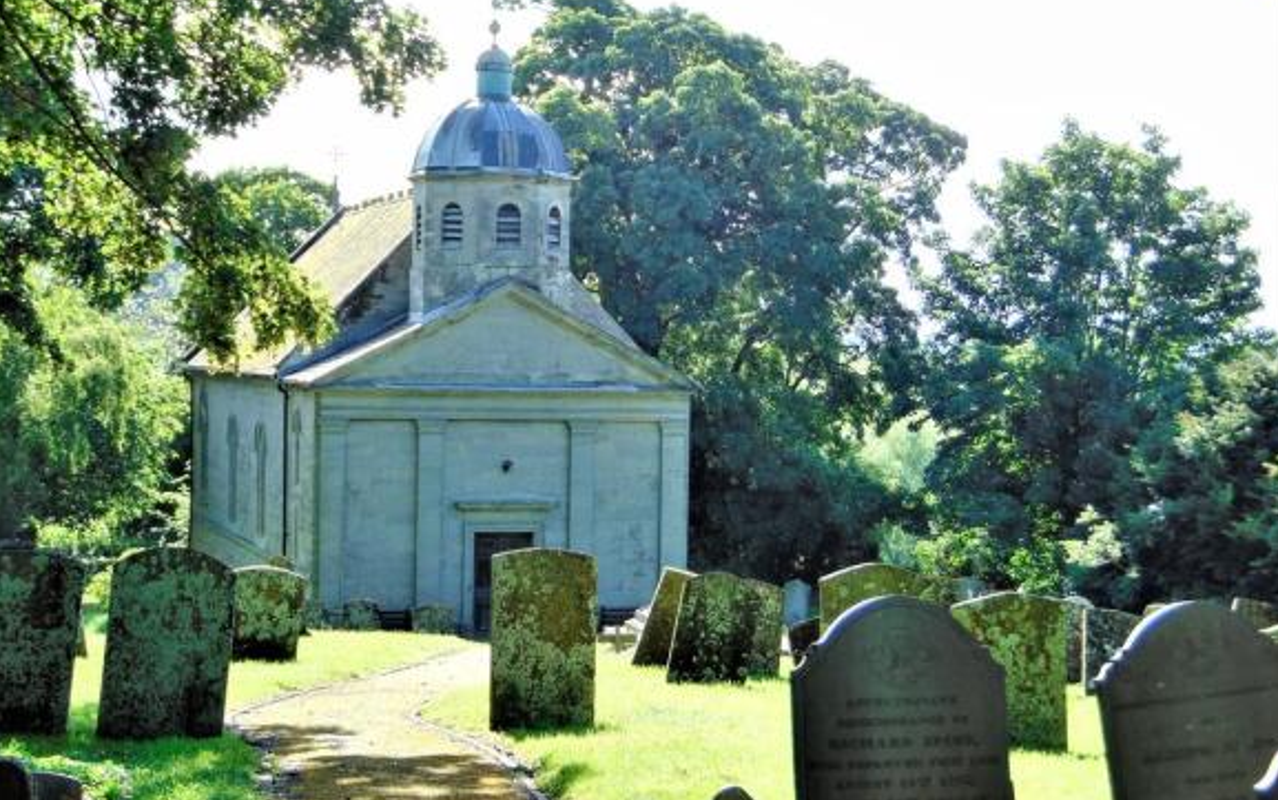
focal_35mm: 76
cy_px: 455
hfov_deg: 27.1
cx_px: 641
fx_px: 2648
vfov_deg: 17.2
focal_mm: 12.8
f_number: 3.7
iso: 80
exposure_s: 1/200
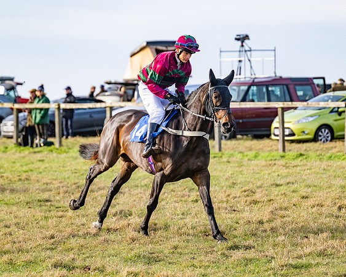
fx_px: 2041
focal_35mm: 199
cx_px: 167
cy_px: 125
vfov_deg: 7.8
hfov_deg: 9.7
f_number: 4
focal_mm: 150
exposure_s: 1/5000
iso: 800
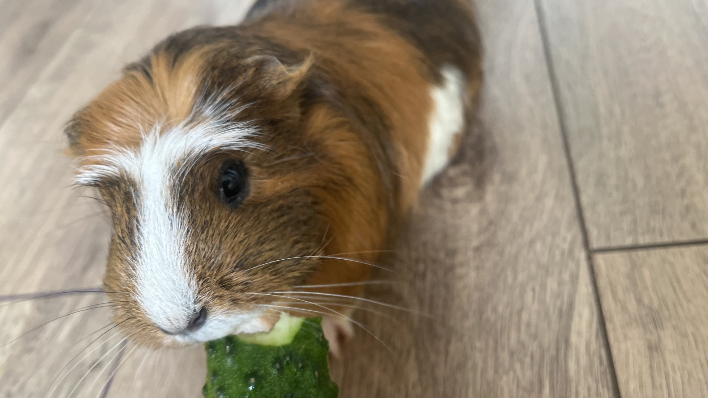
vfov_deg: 40.2
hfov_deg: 66.1
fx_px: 544
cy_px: 208
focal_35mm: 29
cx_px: 351
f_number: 1.6
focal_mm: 5.1
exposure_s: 1/60
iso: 160
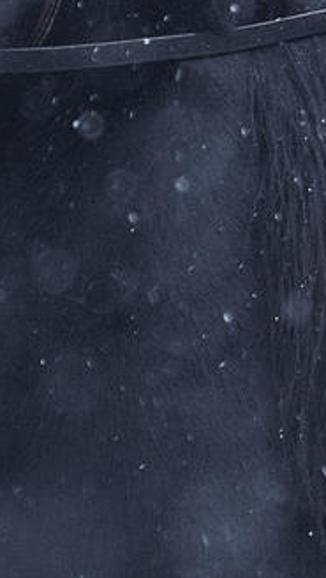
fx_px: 6027
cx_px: 848
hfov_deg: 3.1
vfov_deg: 5.5
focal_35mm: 393
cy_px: 28
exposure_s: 1/250
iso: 800
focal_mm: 50.5
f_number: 4
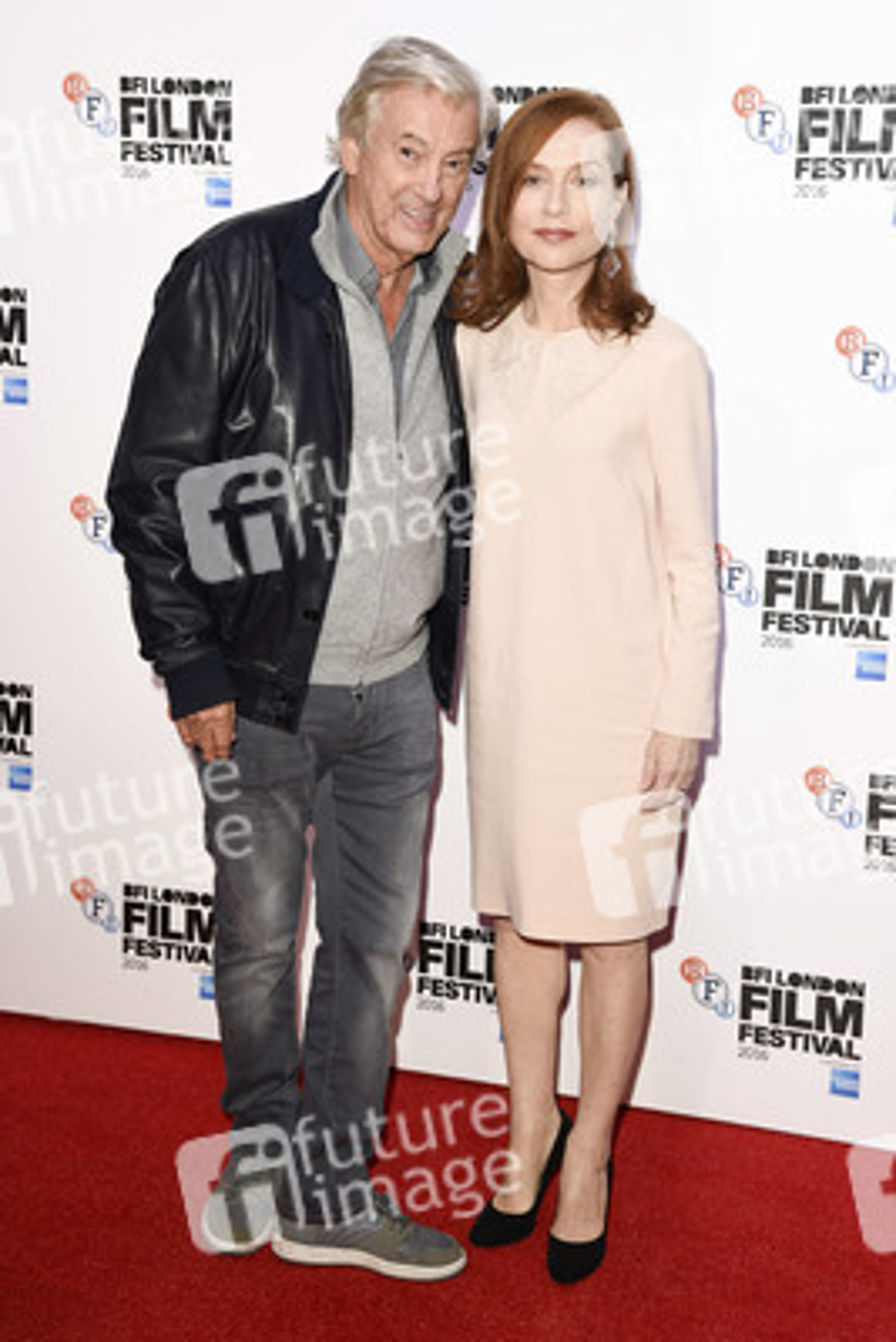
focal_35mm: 52
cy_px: 671
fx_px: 1940
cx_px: 448
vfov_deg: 38.2
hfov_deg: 26.0
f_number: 5.6
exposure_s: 1/250
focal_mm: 52
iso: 640
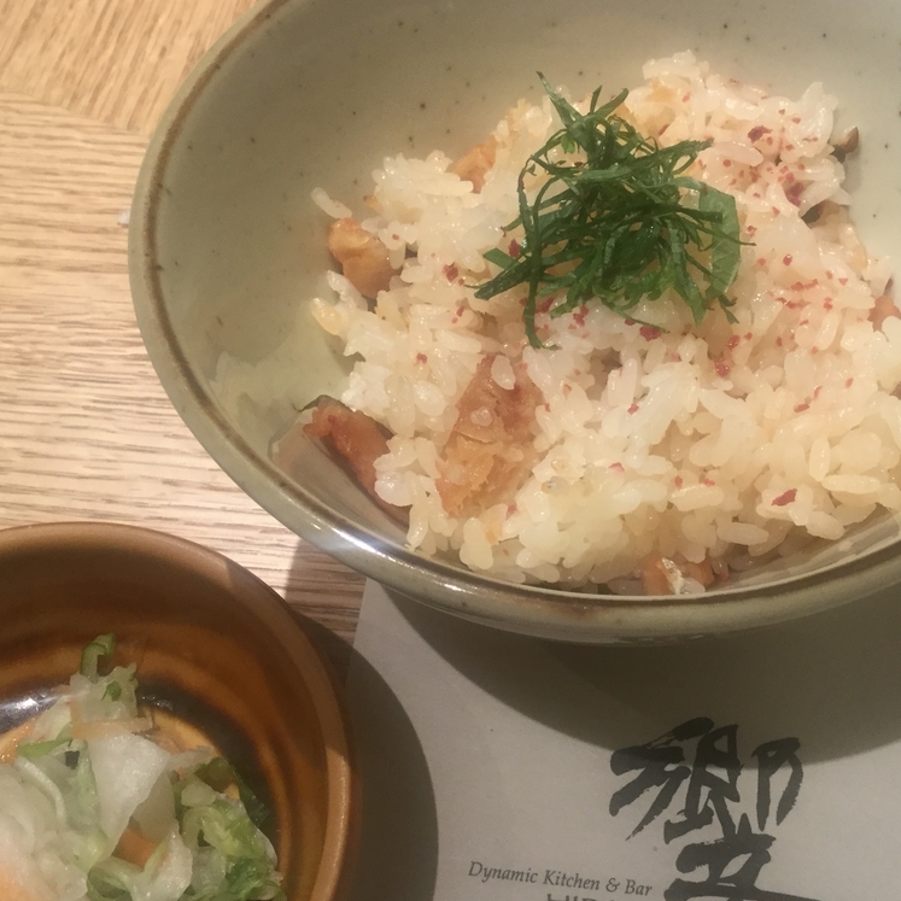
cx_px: 507
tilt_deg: -57.2
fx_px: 1296
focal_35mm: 44
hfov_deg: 38.3
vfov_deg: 38.3
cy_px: 463
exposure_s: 1/30
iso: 64
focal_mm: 3.3
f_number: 2.4
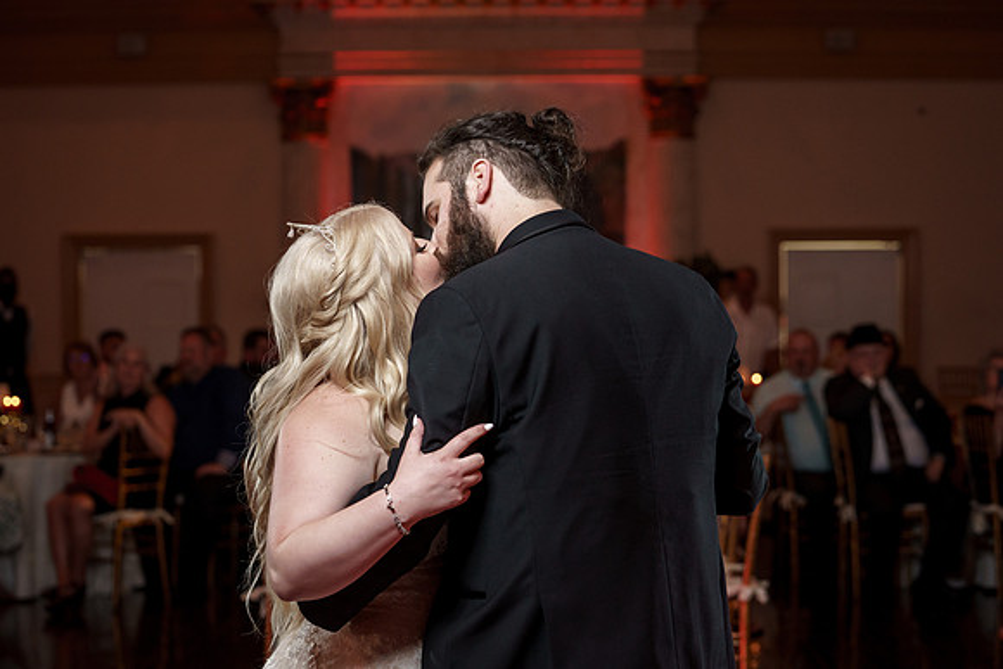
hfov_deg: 27.2
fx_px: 2072
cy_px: 334
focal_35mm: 74
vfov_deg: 18.4
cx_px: 507
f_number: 4
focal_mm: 73
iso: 2000
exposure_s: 1/200
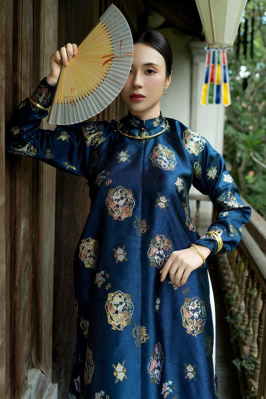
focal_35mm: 35
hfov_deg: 37.9
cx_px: 133
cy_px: 200
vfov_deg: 54.4
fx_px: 388
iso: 500
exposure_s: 1/1600
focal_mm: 35
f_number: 2.8
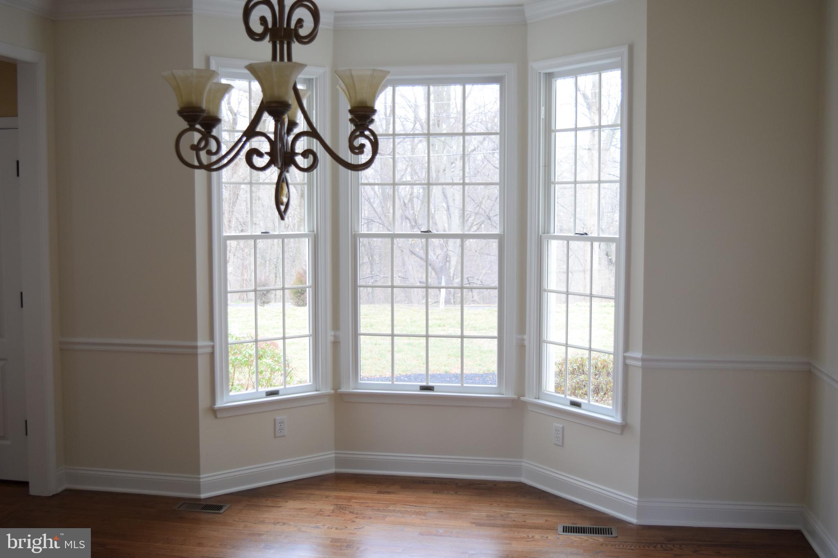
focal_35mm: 38
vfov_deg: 35.5
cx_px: 419
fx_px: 873
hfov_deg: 51.3
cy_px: 279
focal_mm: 25
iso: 500
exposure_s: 1/60
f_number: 4
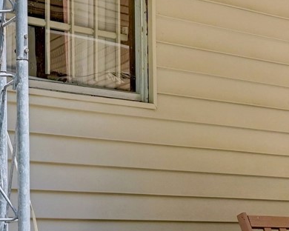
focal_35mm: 157
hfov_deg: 12.1
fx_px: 1343
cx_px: 326
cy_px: 267
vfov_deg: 9.7
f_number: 8
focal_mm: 30
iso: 400
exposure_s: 1/400
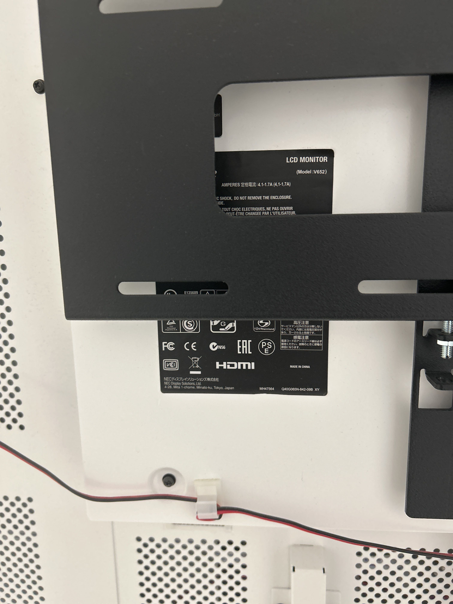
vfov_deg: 67.3
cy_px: 302
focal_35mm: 26
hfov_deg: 53.1
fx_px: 454
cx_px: 226
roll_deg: +1.2
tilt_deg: -14.5
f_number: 1.5
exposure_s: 1/50
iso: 250
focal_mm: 5.7
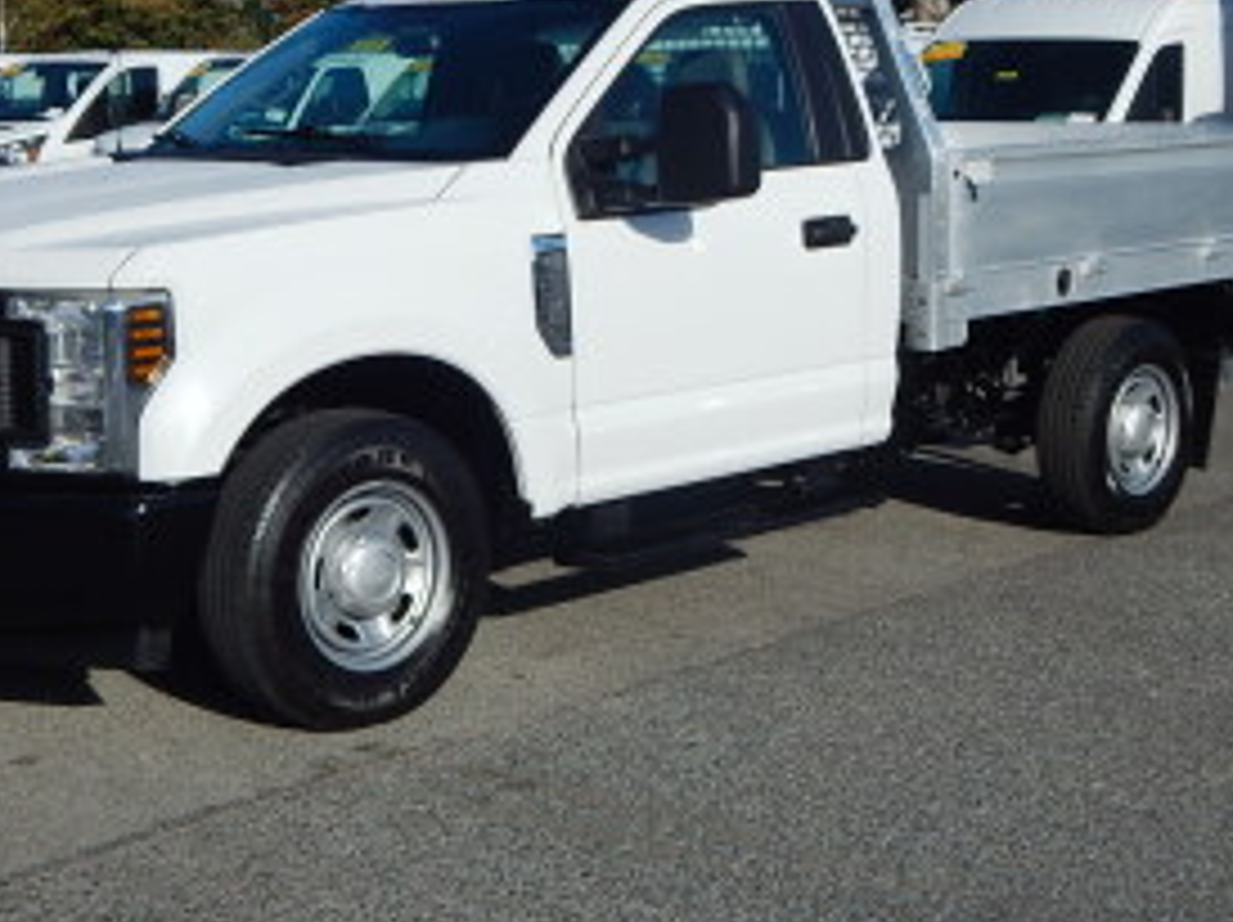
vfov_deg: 24.0
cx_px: 540
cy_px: 371
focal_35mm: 61
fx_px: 2171
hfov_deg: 31.7
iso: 125
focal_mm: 7.7
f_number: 7.1
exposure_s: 1/1000
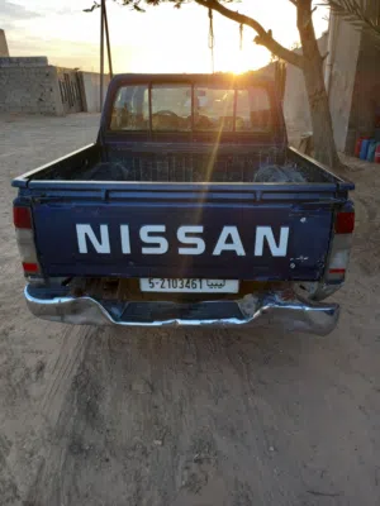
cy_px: 253
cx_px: 190
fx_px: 366
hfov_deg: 54.9
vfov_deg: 69.4
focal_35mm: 25
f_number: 2
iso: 50
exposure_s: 1/50
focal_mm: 4.6
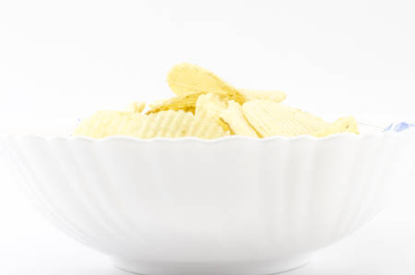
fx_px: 863
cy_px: 138
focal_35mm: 75
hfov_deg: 27.0
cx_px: 208
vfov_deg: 18.1
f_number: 16
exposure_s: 4
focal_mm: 50
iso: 100
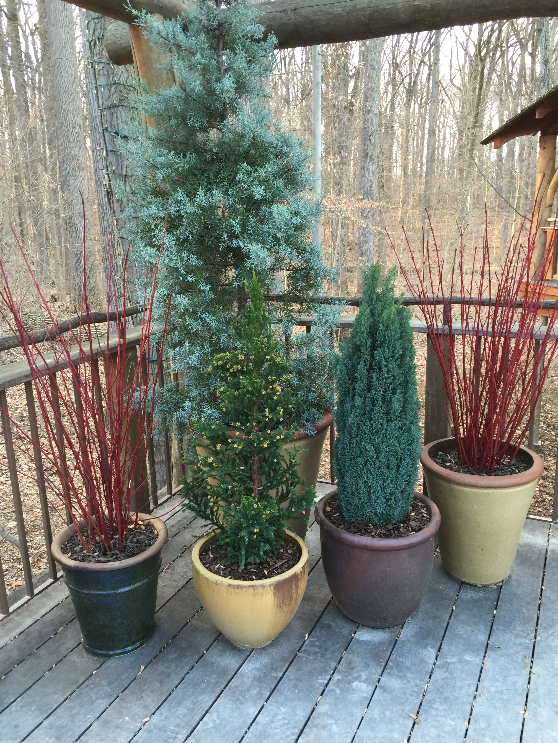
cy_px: 372
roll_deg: +1.9
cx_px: 279
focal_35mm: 29
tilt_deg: -14.2
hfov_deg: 48.2
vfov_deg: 61.7
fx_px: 623
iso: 32
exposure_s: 1/15
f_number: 2.2
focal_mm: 4.15
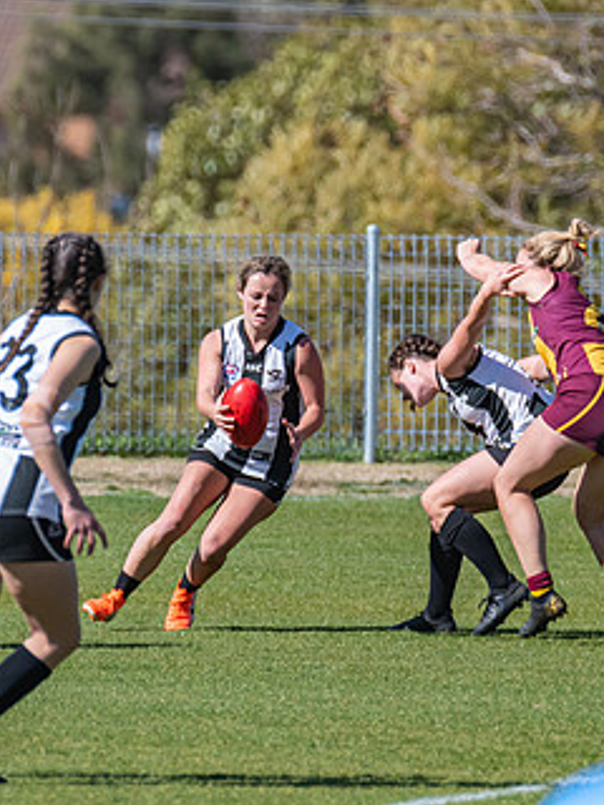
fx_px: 35013
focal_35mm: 1505
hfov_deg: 1.0
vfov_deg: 1.3
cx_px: 356
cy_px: 381
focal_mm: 550
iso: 800
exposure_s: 1/3200
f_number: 8
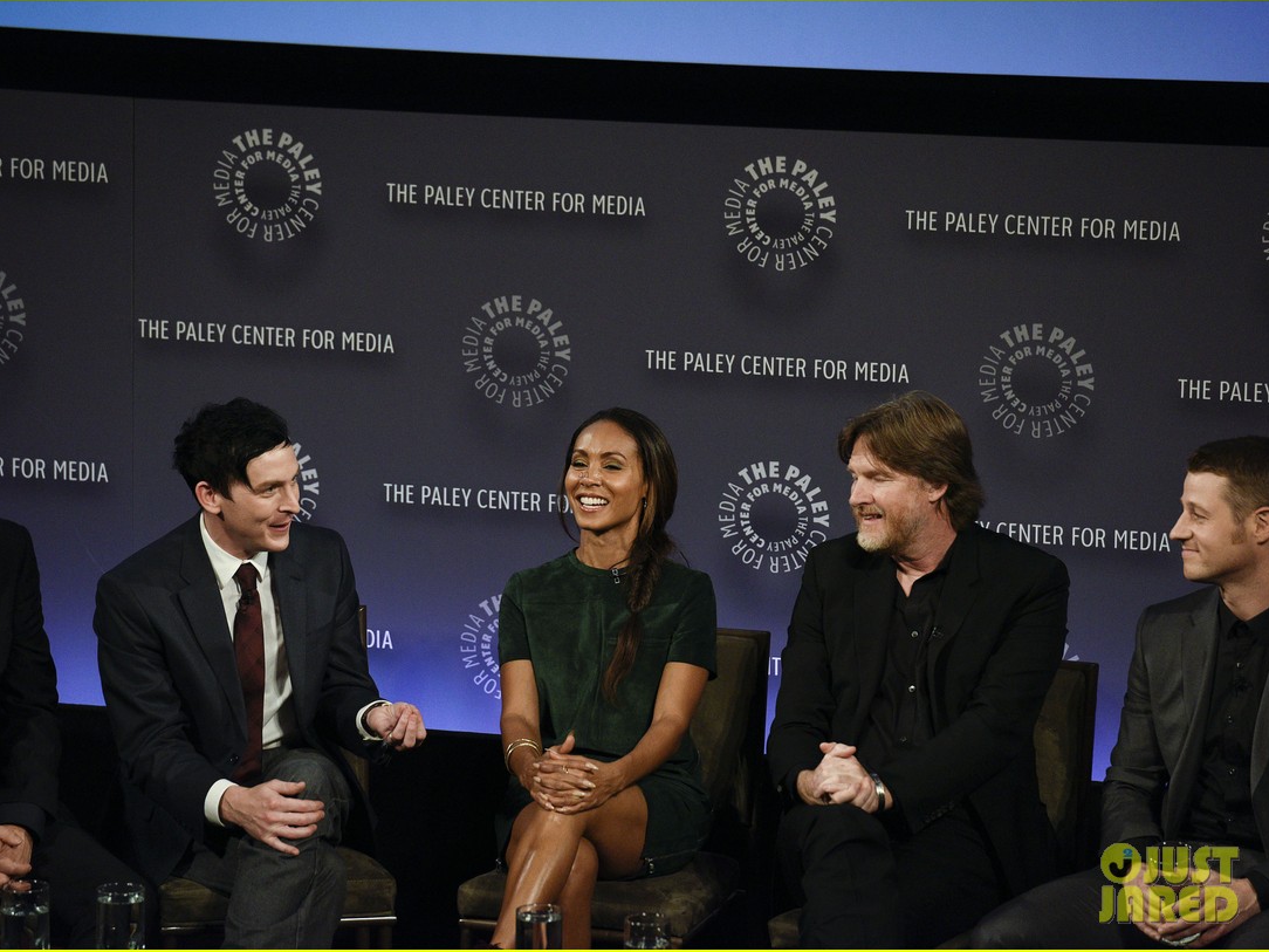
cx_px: 583
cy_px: 475
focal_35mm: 217
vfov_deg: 6.8
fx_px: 7955
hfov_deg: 9.1
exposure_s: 1/250
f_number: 4
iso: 2000
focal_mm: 200
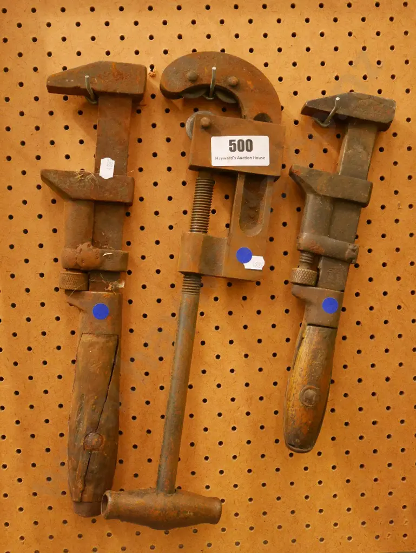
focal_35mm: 48
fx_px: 768
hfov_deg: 30.3
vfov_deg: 39.6
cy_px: 276
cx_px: 208
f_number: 5
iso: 3200
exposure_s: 1/50
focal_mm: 24
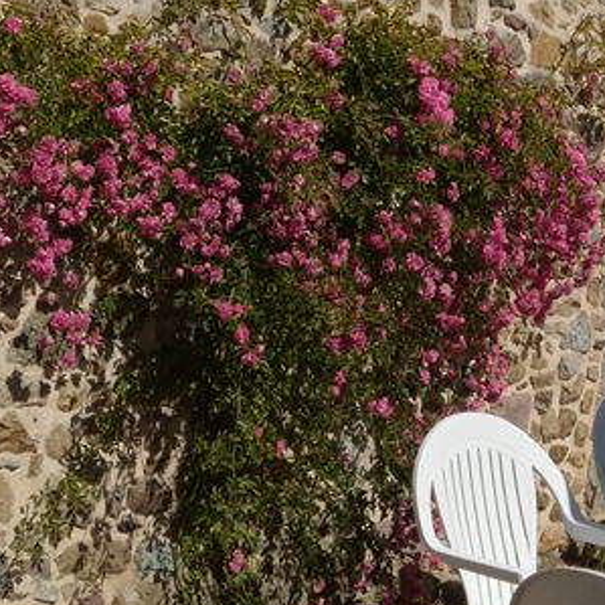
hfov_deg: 20.1
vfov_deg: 20.4
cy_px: 330
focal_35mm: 85
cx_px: 514
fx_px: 1681
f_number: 8.5
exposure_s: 1/400
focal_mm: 6.4
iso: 80
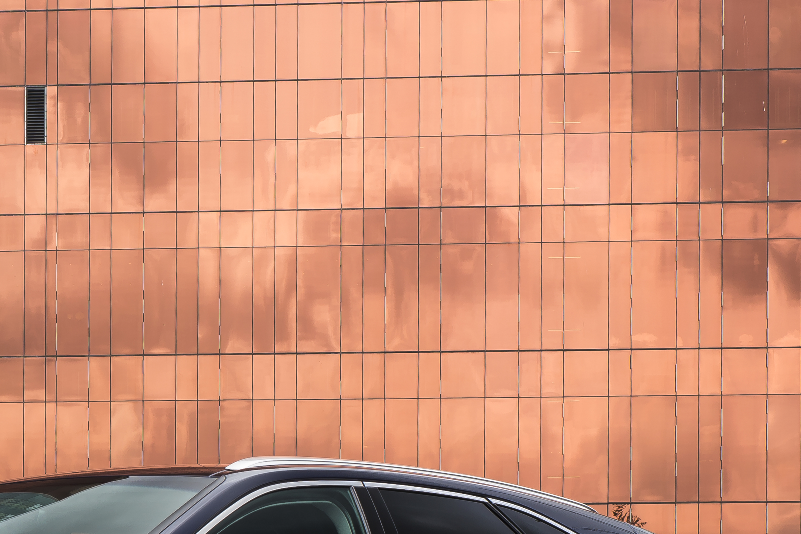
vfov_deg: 12.9
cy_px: 586
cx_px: -137
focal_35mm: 104
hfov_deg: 18.7
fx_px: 2314
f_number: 10
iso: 50
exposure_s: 1/13
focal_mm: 35
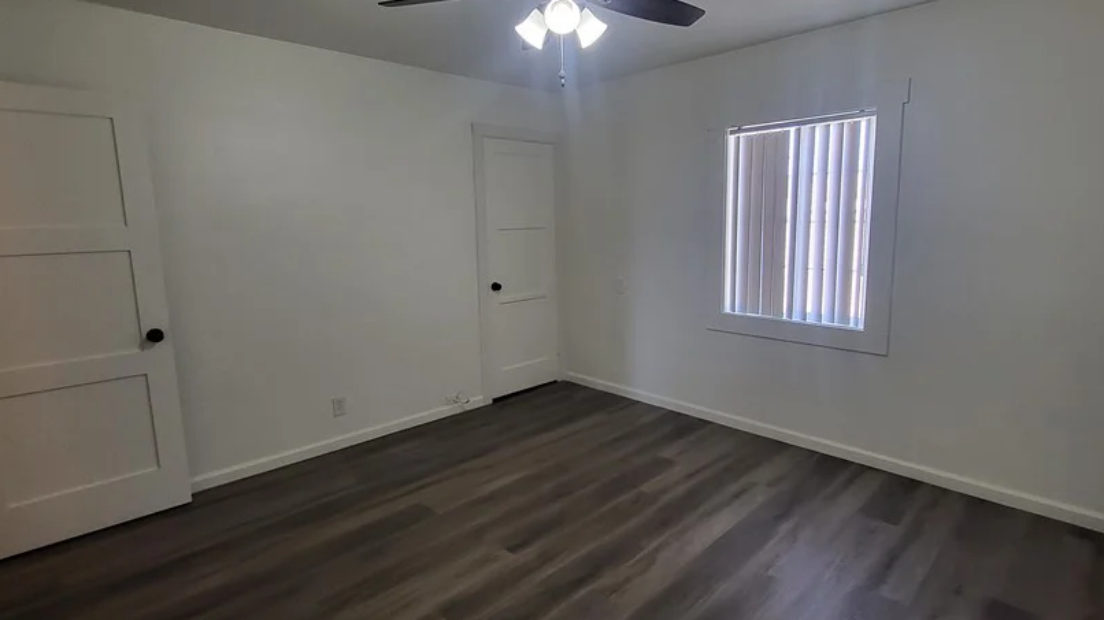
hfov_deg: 92.6
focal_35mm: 18
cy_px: 297
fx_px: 527
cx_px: 584
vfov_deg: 61.0
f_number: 2.2
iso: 125
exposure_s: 1/60
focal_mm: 1.74
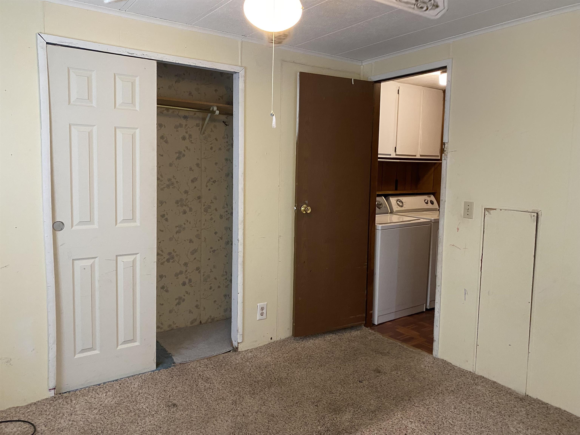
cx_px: 290
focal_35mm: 26
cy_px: 218
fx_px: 436
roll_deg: -1.0
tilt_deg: -7.0
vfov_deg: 53.1
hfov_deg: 67.3
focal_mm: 4.25
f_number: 1.8
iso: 320
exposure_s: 1/60
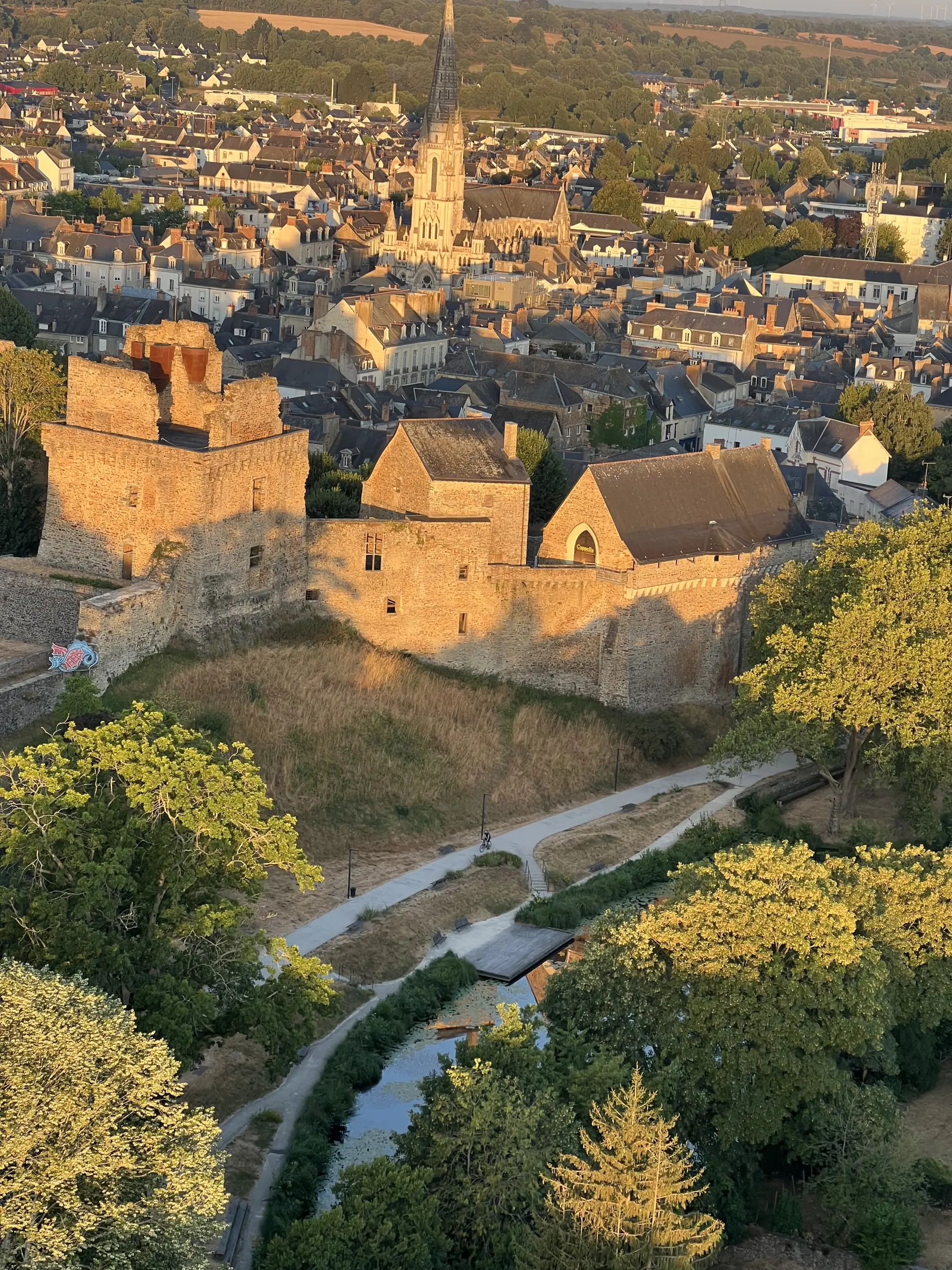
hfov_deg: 19.1
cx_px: 476
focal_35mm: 77
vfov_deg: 25.3
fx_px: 2824
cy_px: 635
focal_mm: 9
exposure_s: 1/99
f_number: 2.8
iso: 50
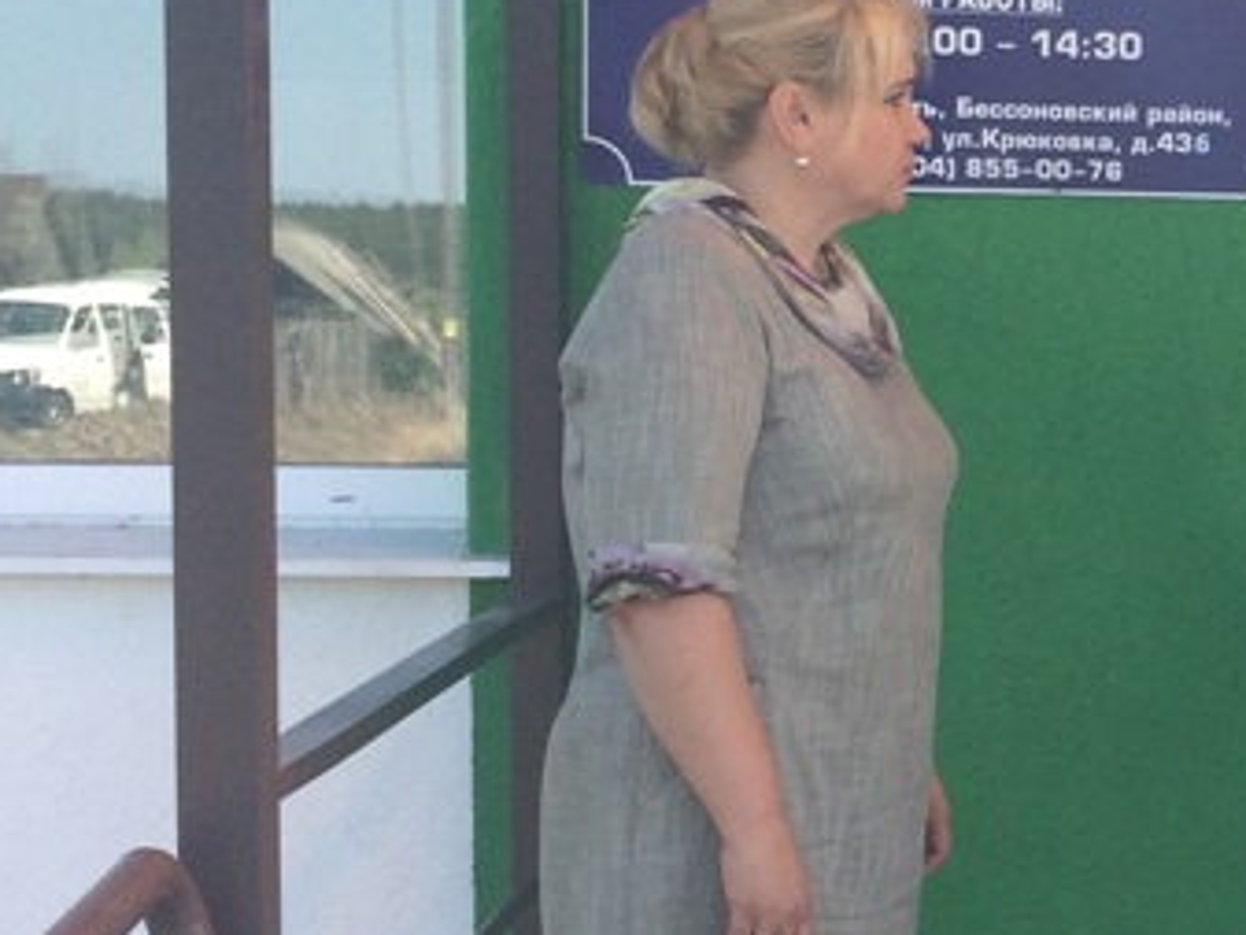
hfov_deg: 21.0
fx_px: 3169
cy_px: 510
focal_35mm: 88
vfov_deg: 16.8
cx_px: 1416
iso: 32
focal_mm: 4.15
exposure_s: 1/720
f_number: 2.2
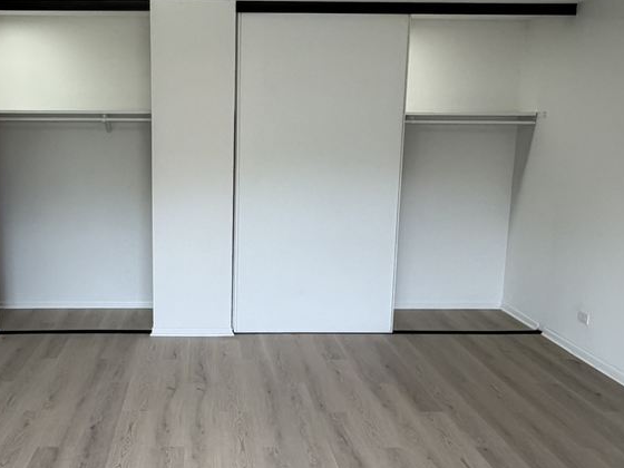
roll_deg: -1.4
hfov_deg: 50.6
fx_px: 649
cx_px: 220
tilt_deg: -9.9
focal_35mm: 36
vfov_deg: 39.7
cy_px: 235
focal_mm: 2.22
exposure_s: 1/120
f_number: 2.2
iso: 125
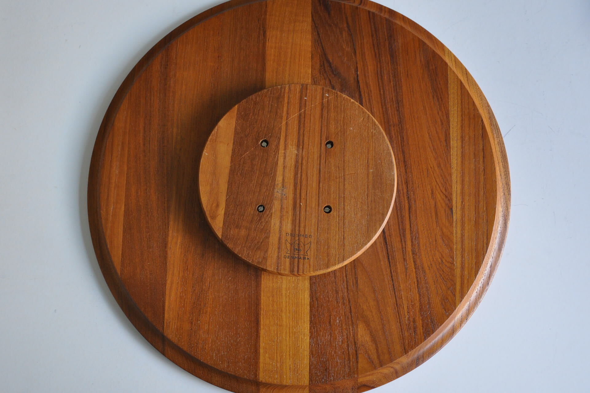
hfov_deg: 51.3
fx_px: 615
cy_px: 196
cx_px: 295
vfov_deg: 35.5
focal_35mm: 38
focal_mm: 25
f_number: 4
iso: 640
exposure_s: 1/60
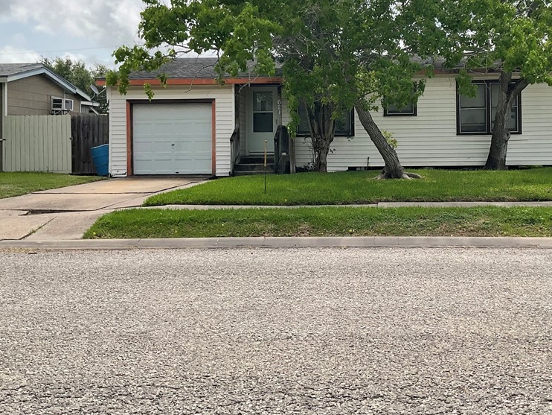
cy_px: 139
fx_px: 638
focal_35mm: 40
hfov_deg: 46.4
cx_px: 344
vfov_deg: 35.6
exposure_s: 1/1626
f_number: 1.8
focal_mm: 3
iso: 16
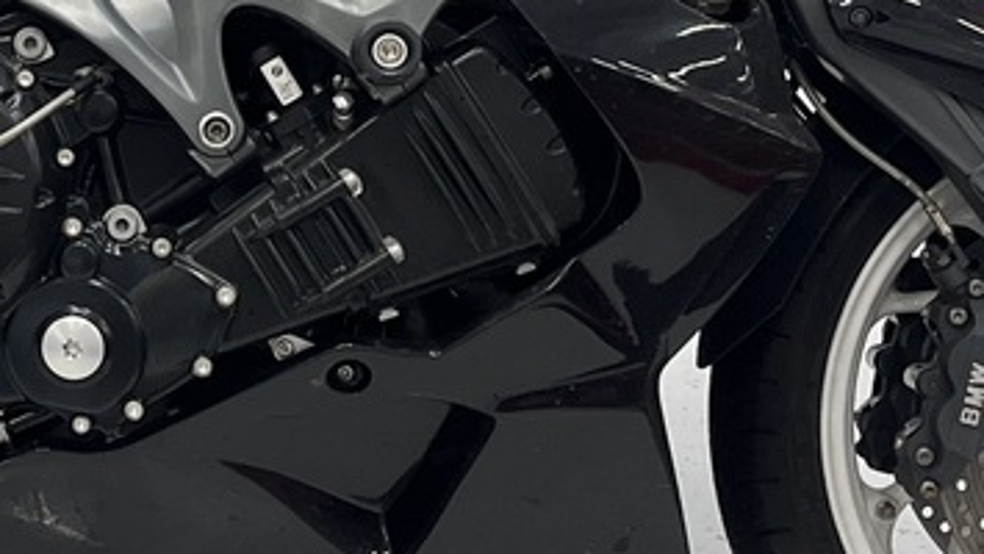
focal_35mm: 115
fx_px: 3002
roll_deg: +0.3
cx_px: -83
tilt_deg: -14.7
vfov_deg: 10.4
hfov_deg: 18.0
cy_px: -25
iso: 125
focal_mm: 5.1
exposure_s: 1/100
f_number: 1.6
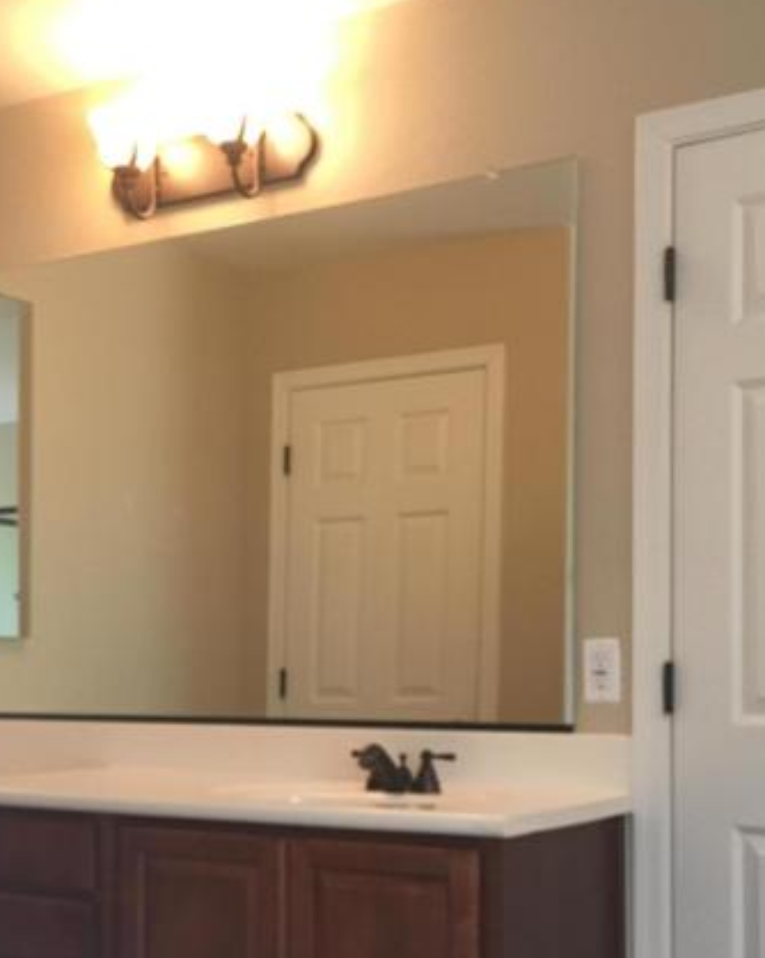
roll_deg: -0.2
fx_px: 1473
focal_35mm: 52
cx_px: 266
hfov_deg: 29.0
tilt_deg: +0.1
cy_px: 667
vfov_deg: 35.5
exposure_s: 1/30
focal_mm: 4.15
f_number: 2.2
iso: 100
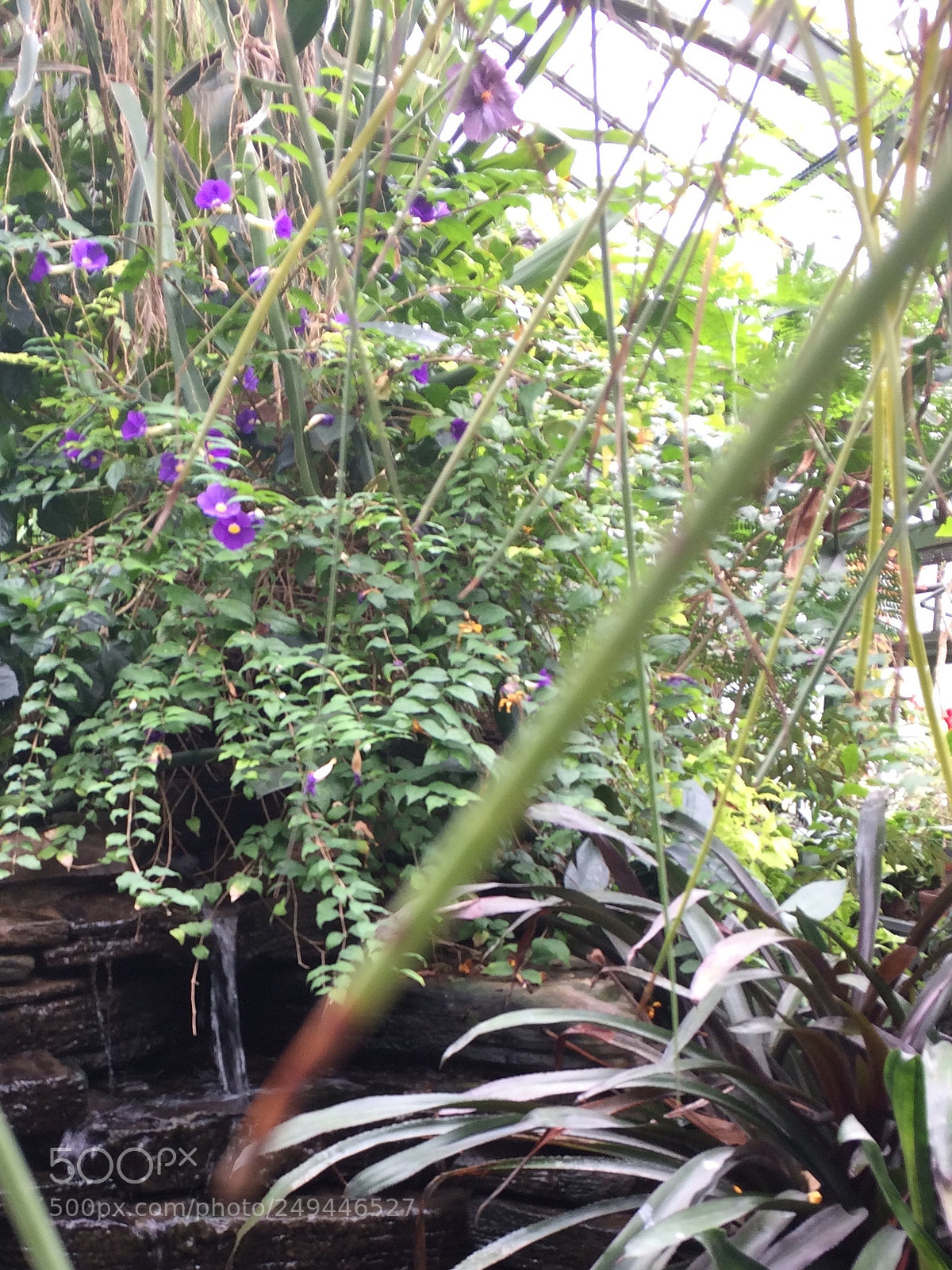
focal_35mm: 29
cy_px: 635
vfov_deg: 61.7
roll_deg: +0.7
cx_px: 476
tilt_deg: -9.9
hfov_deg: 48.2
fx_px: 1063
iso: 50
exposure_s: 1/60
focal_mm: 4.15
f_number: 2.2
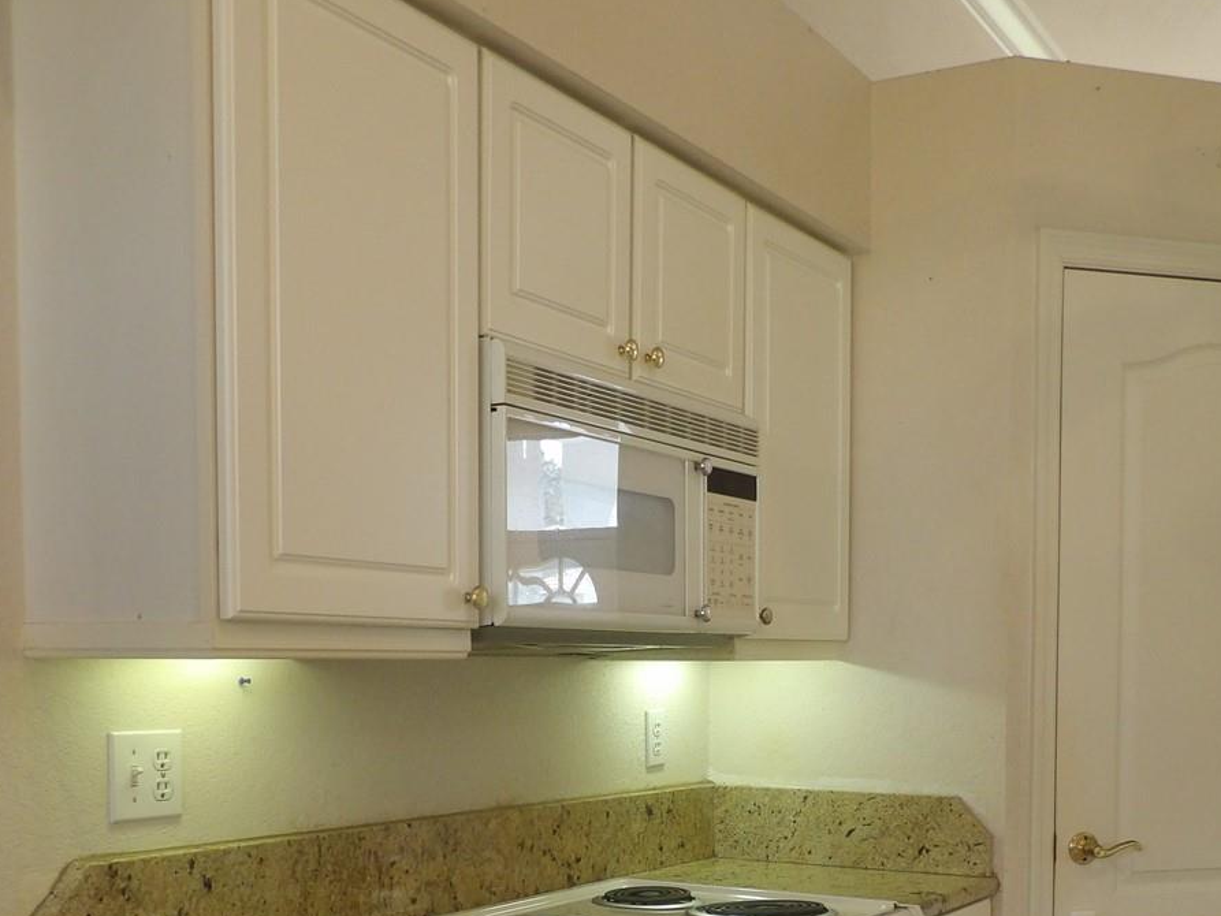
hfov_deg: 43.7
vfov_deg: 32.2
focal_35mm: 43
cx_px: 712
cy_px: 792
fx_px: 1517
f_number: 2.8
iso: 179
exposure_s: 1/33
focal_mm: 4.3
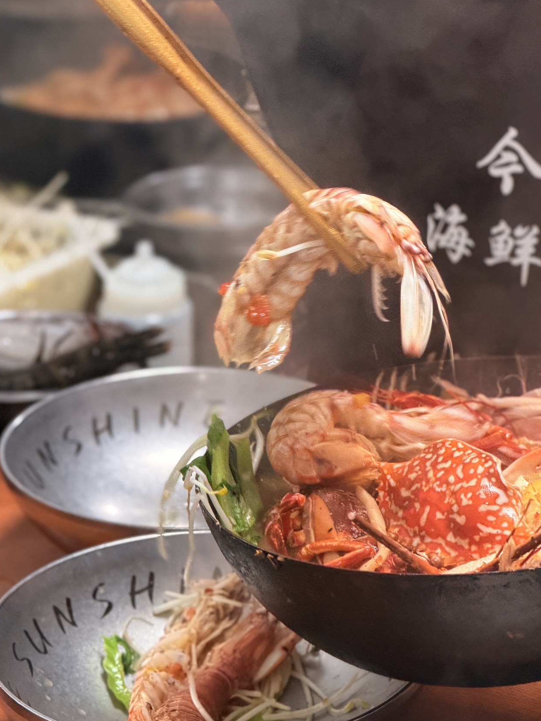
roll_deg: -0.2
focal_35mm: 120
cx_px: 292
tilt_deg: -22.5
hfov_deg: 12.3
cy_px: 352
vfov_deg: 16.4
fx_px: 2501
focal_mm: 16.89
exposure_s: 1/86
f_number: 2.8
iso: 500
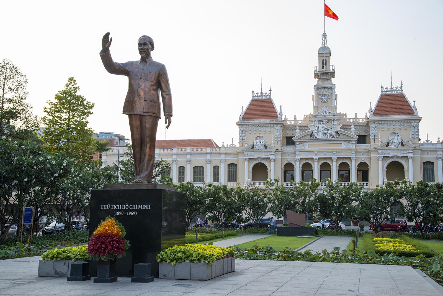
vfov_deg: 29.3
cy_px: 148
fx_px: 566
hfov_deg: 42.7
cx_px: 222
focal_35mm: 46
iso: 800
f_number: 9
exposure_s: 1/200
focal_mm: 46
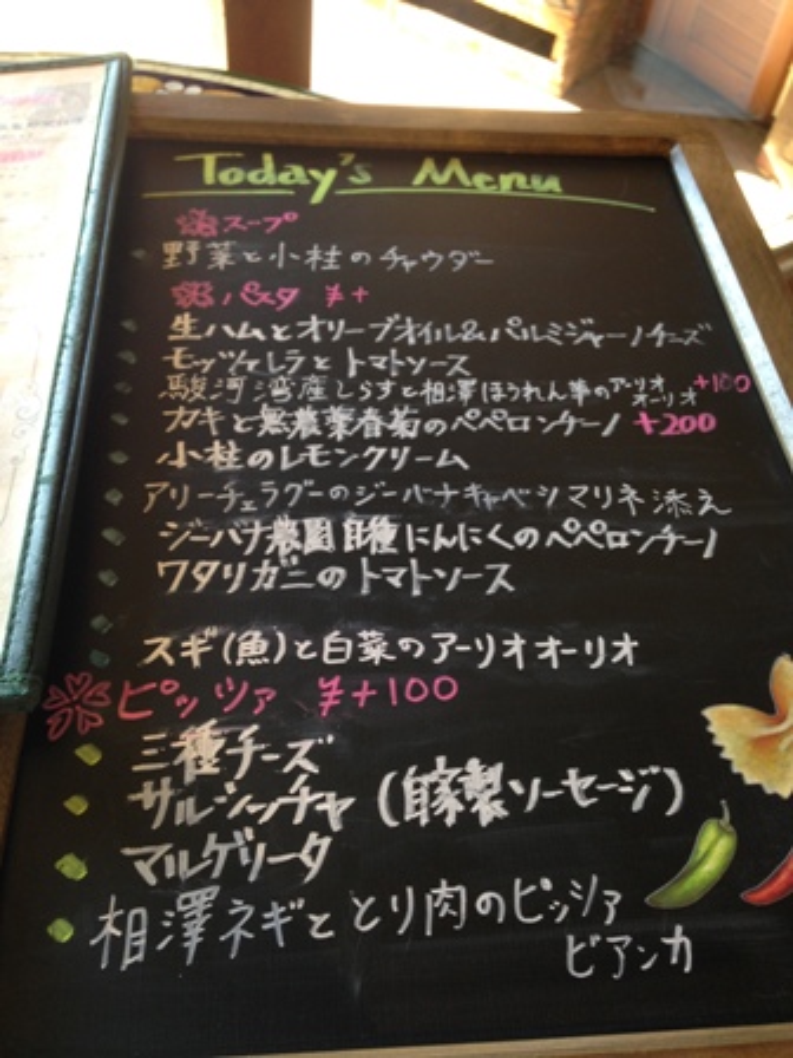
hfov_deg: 42.9
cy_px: 529
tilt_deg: -54.7
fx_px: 1008
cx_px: 396
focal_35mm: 33
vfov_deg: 55.4
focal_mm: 4.12
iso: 50
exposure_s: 1/24
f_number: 2.4
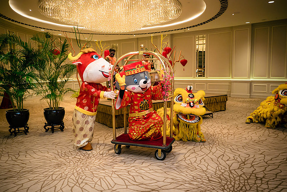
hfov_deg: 61.6
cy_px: 96
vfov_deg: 43.4
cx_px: 144
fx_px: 241
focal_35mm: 30
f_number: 2.8
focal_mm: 14
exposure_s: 1/160
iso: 1000
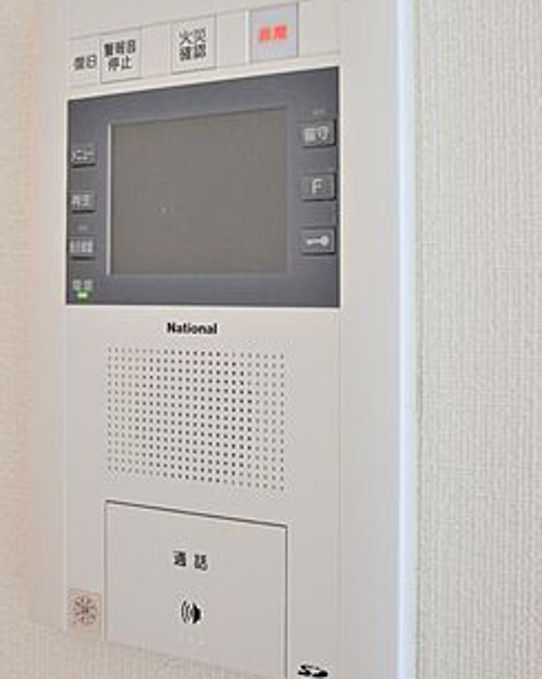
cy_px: 252
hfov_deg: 34.0
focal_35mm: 44
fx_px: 884
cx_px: 225
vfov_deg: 41.7
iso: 250
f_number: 4.5
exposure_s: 1/40
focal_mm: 20
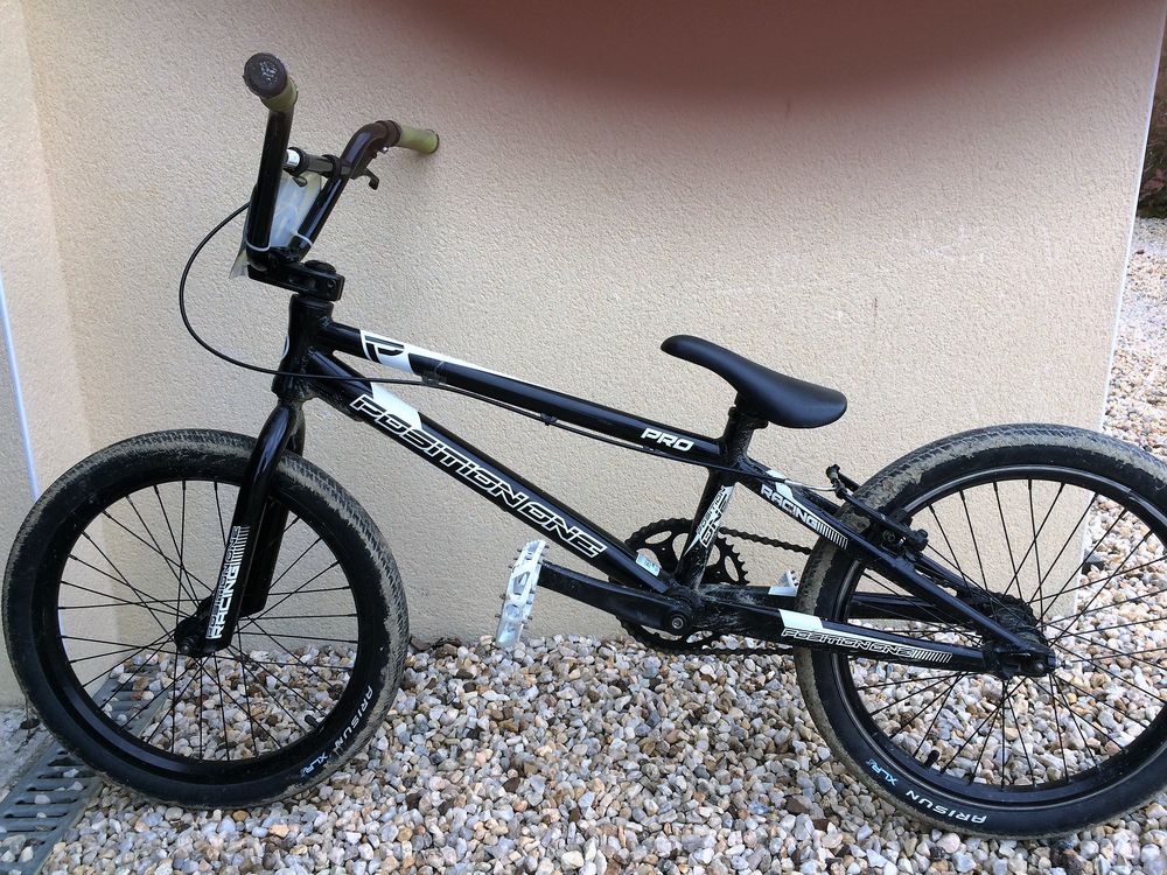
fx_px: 978
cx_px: 584
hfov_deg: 61.7
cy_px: 438
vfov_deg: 48.2
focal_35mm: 29
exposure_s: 1/720
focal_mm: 4.15
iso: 32
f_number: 2.2
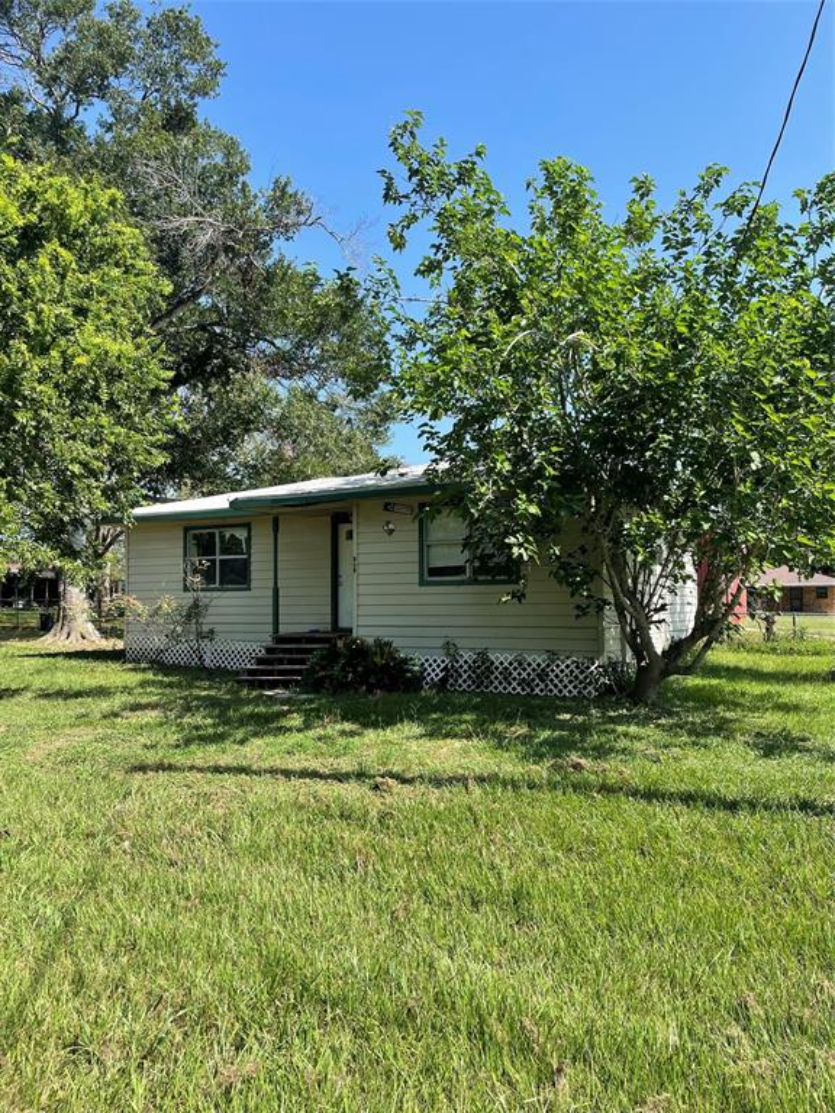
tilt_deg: +2.0
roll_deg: +1.0
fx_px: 836
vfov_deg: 67.3
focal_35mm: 26
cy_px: 556
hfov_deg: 53.1
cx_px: 418
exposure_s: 1/1401
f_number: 1.6
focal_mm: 4.2
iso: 32
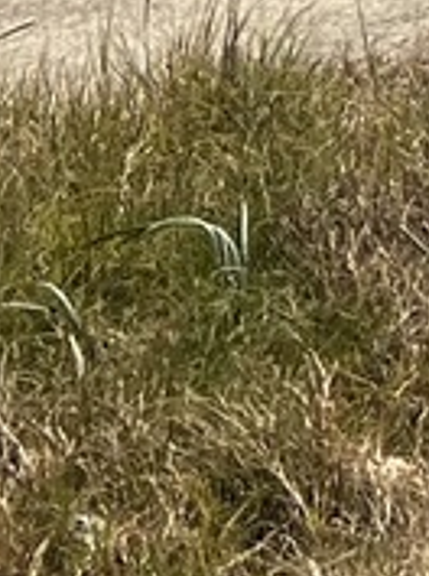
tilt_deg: -11.9
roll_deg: -1.1
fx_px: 3516
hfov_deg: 6.2
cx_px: 1472
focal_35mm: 212
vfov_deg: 8.3
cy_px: -940
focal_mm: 5.7
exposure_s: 1/5882
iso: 50
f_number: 1.5
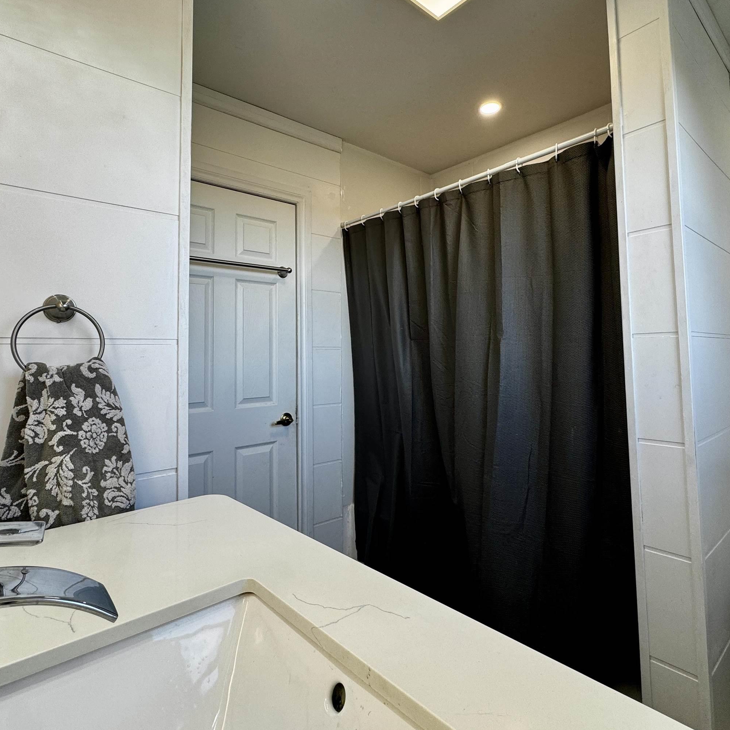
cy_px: 331
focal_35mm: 19
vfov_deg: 77.5
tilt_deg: +3.6
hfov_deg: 77.7
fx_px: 453
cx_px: 365
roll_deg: +1.4
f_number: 2.2
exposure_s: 1/120
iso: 80
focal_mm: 2.22
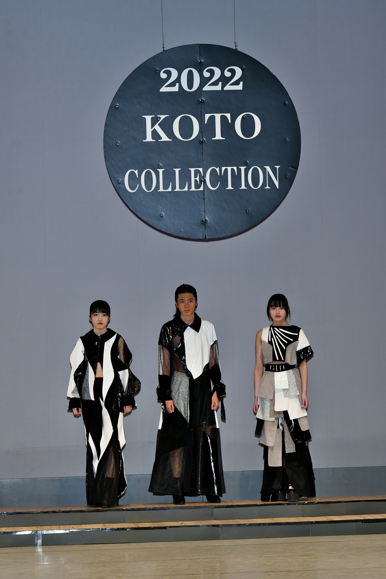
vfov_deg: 12.5
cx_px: 193
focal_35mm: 165
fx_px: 2654
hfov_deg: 8.3
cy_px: 290
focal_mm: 110
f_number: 5.6
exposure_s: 1/250
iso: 800
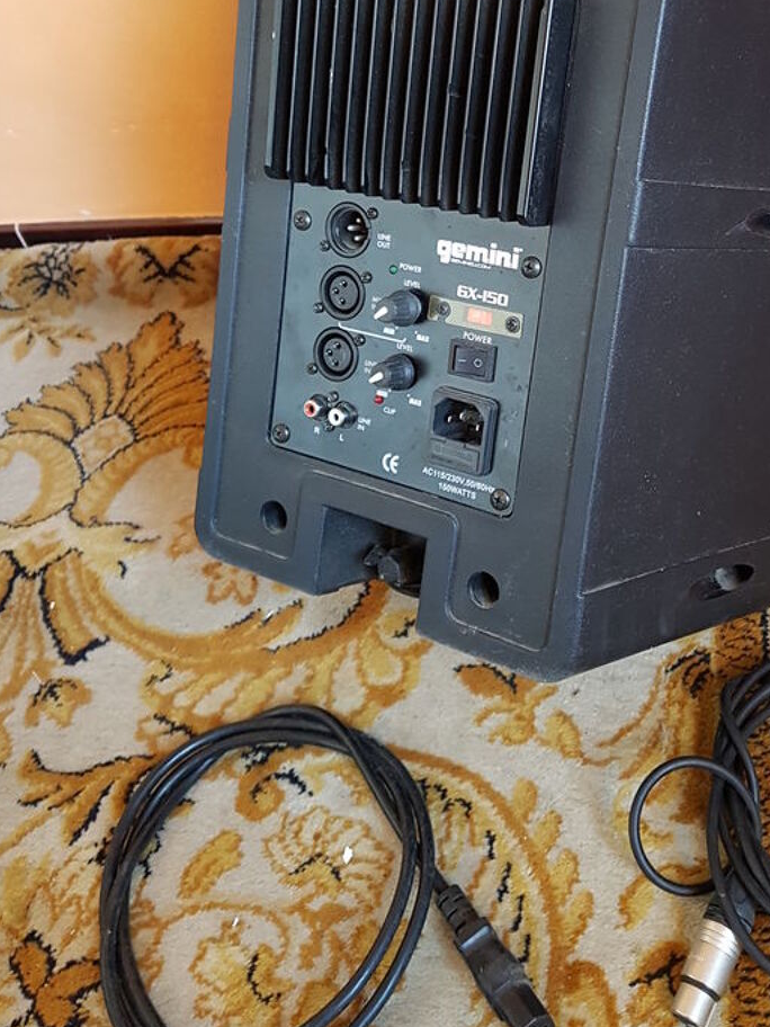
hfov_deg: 37.0
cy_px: 342
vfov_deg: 48.2
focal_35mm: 38
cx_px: 552
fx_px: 1127
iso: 250
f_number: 1.7
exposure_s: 1/10
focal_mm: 4.2
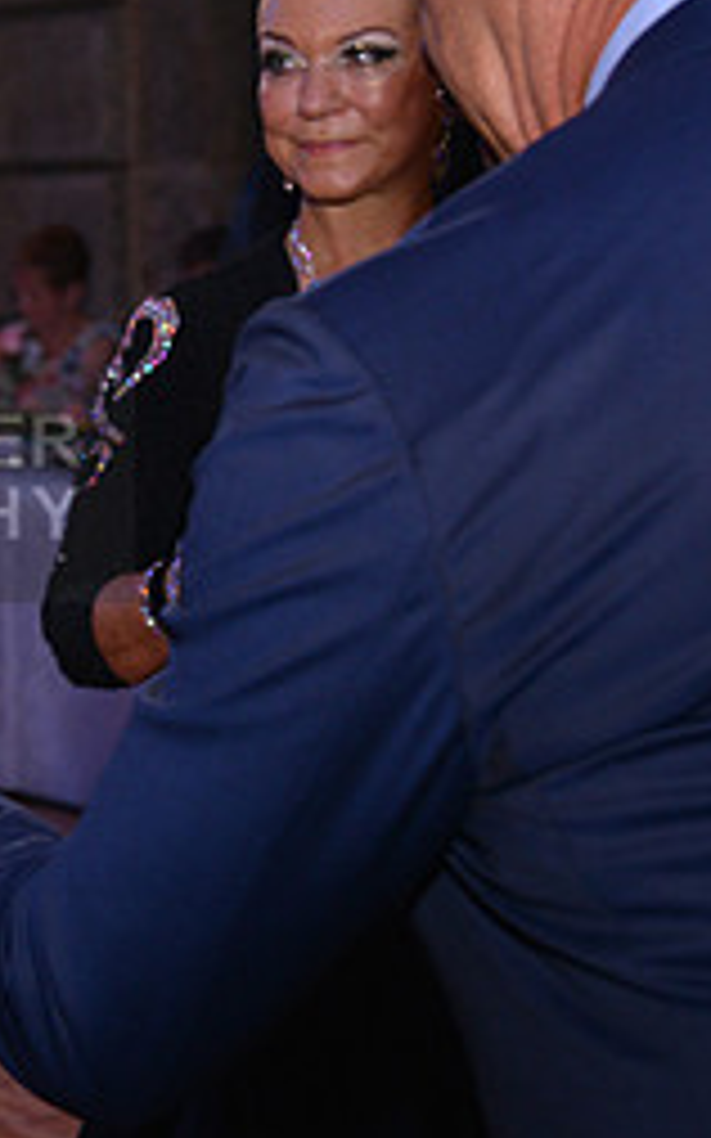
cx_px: -356
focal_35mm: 112
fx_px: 3474
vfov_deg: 18.6
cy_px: 484
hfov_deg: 11.2
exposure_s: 1/250
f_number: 4.5
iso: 1000
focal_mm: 48
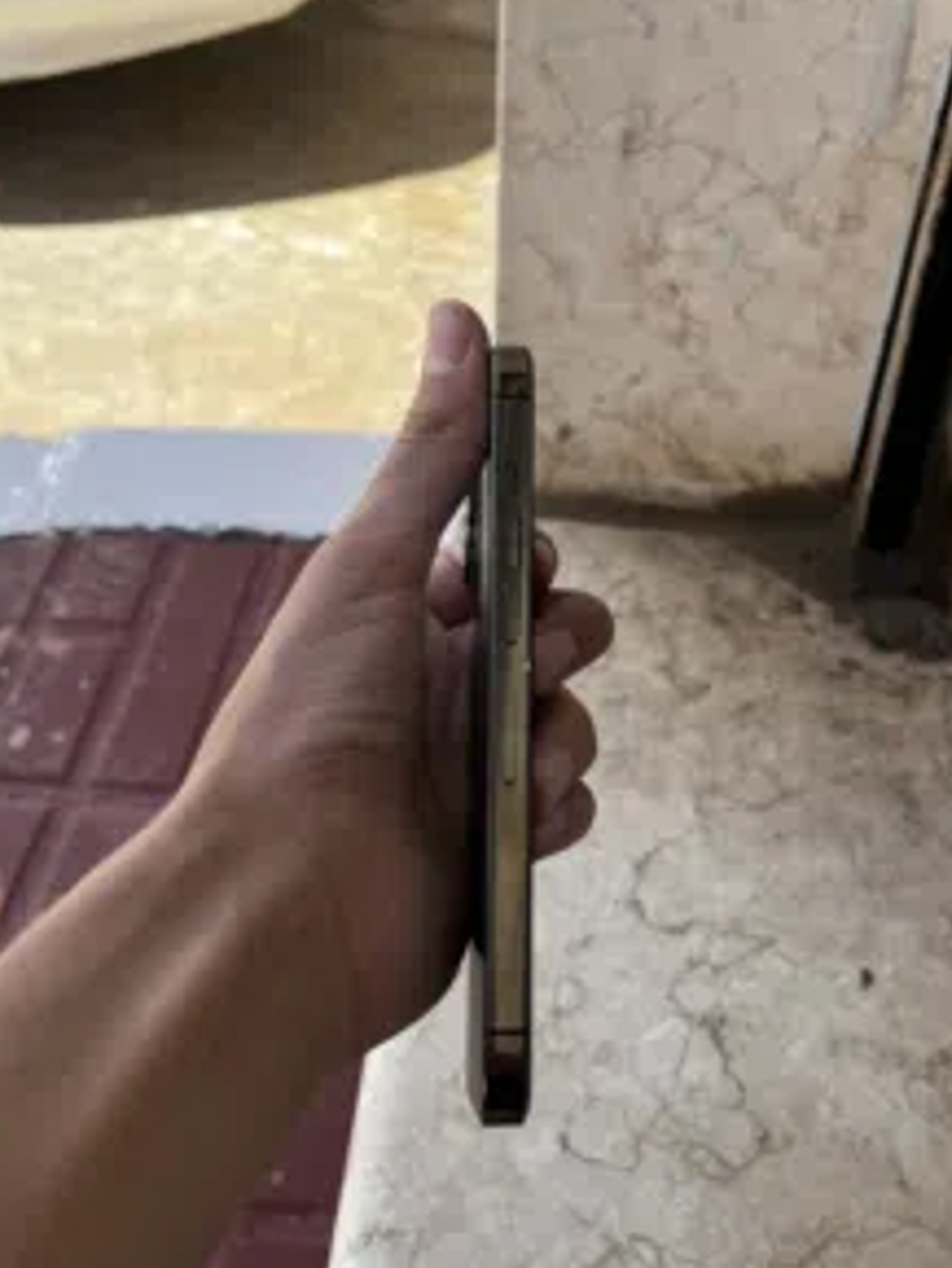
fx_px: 1319
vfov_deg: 50.8
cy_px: 478
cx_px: 597
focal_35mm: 36
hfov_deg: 39.4
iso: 50
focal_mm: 5.1
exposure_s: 1/1140
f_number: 1.6
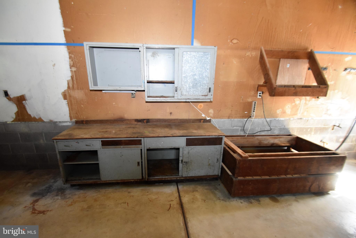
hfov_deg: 100.4
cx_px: 178
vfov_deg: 77.3
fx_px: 148
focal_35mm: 15
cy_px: 119
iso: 2000
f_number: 3.5
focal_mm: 10
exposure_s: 1/60
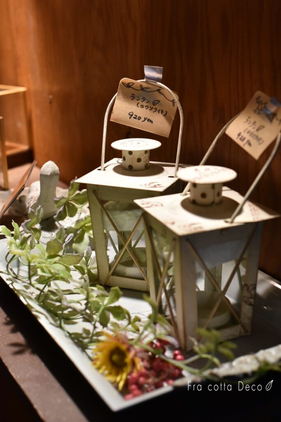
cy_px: 211
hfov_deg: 27.0
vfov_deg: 39.6
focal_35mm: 50
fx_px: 585
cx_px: 140
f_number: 5.6
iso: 2500
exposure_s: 1/320
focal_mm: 50
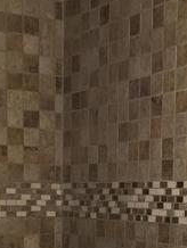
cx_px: 104
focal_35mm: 102
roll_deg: -0.5
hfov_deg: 14.5
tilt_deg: -9.2
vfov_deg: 17.8
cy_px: 338
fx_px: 733
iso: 125
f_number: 2.2
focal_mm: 4.15
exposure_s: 1/30
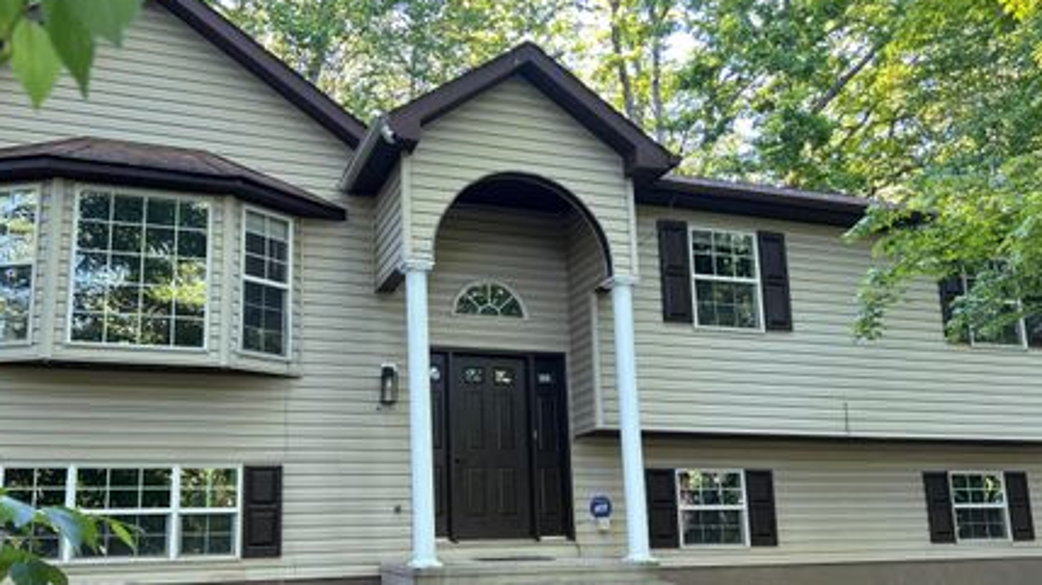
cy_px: 380
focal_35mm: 33
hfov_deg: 59.4
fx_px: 911
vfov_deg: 35.3
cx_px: 464
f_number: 1.5
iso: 80
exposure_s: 1/121
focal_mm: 5.7
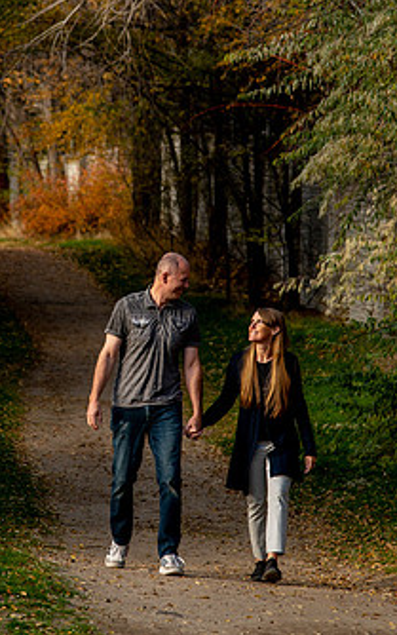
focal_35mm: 198
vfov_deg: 10.6
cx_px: 107
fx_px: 3425
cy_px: 224
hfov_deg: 6.6
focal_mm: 95
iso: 400
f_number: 4.5
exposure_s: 1/400
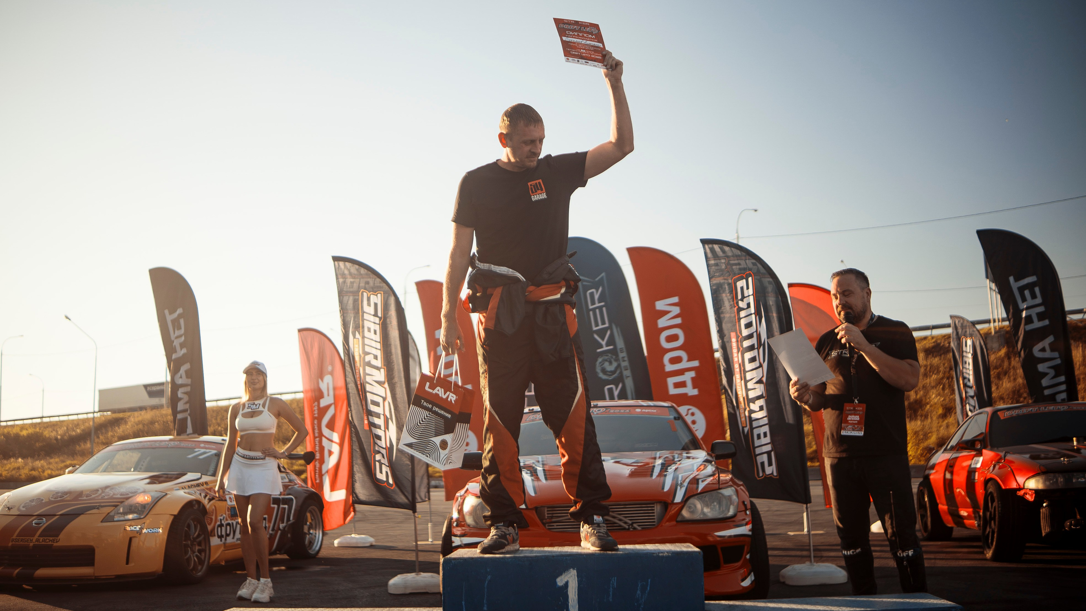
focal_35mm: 36
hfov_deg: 55.8
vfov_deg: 33.2
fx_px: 1026
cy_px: 306
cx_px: 543
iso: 100
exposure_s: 1/2500
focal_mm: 23
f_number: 1.2
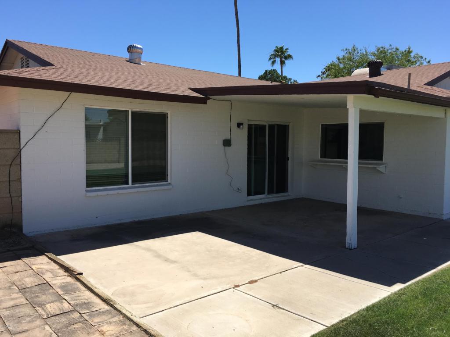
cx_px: 225
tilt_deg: -3.5
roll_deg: -0.6
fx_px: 377
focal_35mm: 29
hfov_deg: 61.7
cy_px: 168
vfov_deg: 48.2
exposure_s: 1/1374
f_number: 2.2
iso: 25
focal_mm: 4.15
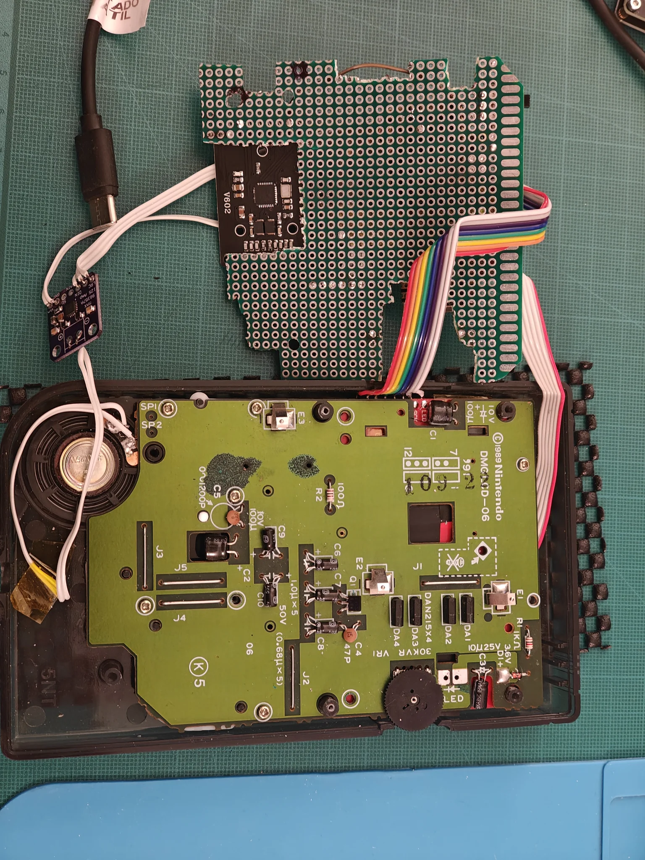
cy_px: 430
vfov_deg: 40.4
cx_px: 322
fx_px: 1168
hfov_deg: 30.9
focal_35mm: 47
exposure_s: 1/50
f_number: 2
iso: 1600
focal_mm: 7.1
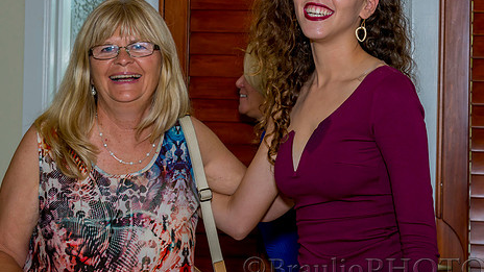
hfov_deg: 21.7
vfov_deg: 12.3
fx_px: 1258
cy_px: 62
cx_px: 328
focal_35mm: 98
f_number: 6.3
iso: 320
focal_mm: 58
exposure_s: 1/100
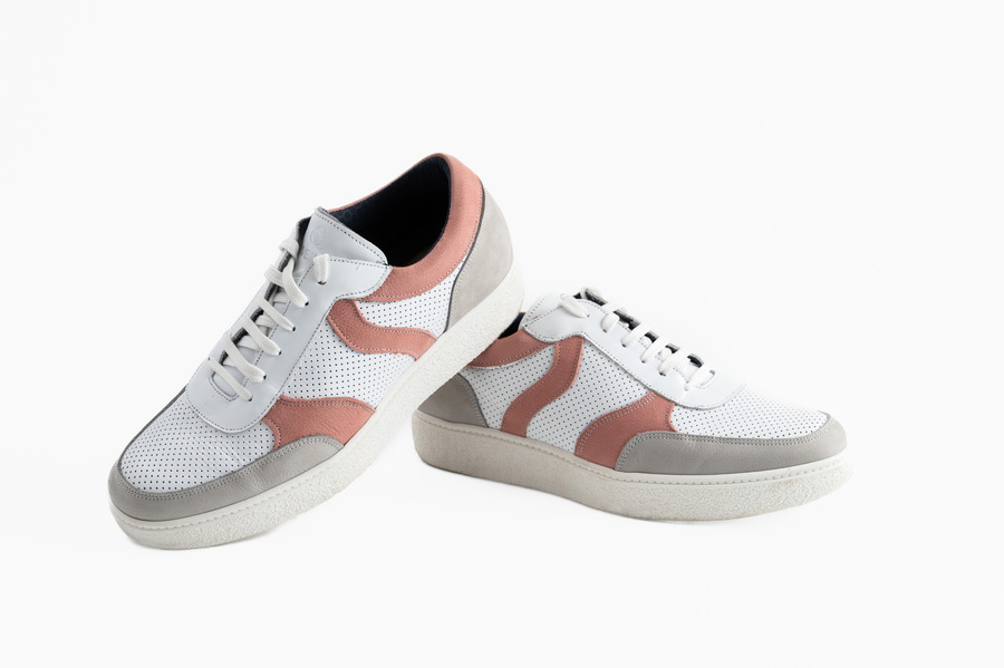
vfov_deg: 28.6
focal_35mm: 47
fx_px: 1310
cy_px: 334
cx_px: 502
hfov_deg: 41.9
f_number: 8
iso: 200
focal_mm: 47
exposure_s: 1/160
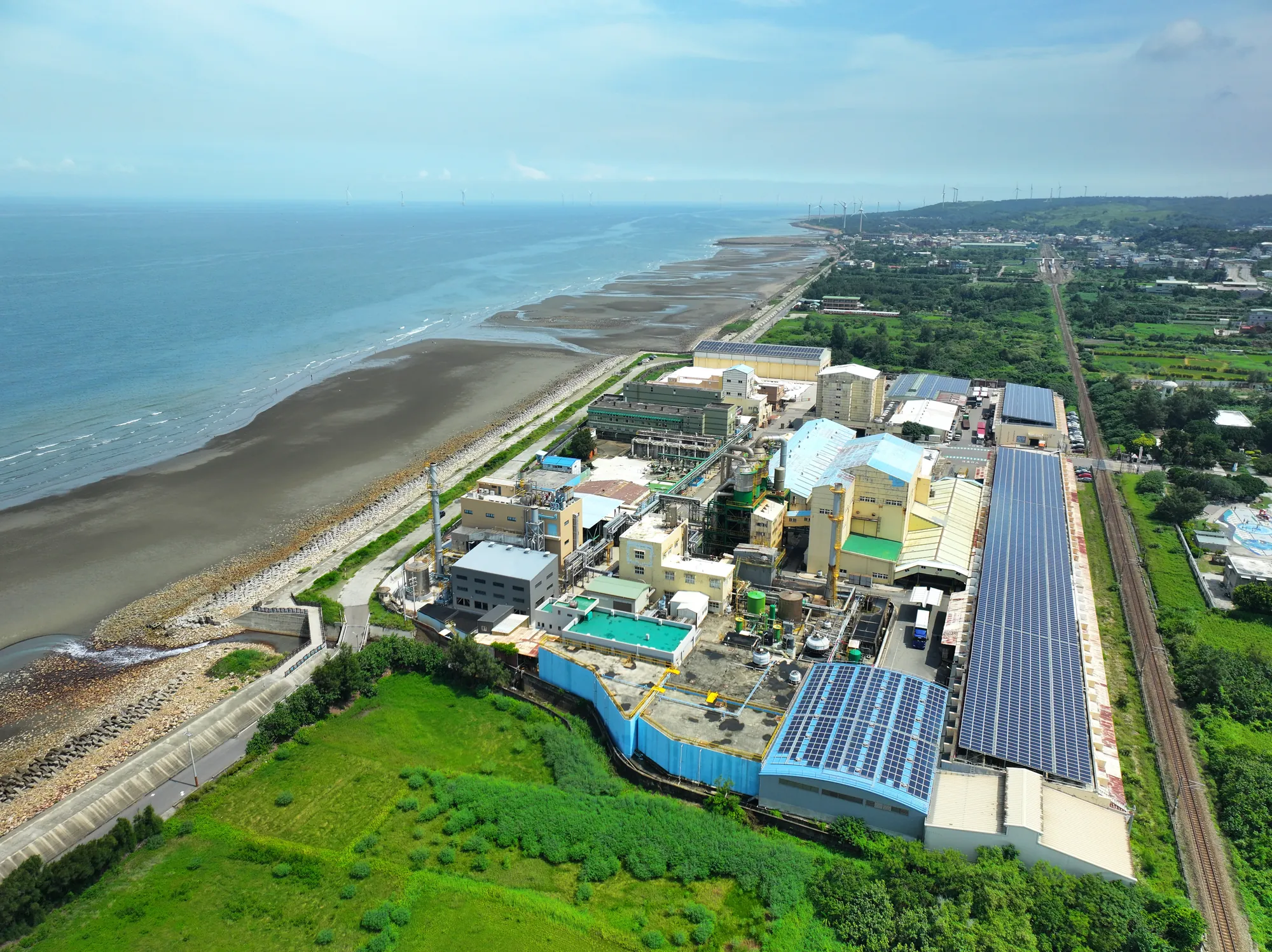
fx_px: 881
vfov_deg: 56.8
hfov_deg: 71.6
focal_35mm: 24
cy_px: 476
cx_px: 636
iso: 100
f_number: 2.8
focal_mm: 12.29
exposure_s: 1/200
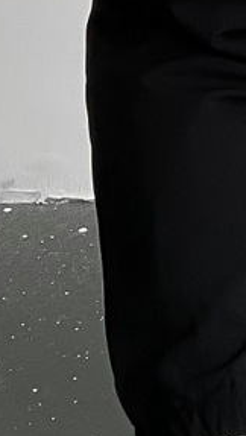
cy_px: -506
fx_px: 2036
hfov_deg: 6.7
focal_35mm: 176
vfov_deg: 10.9
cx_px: 503
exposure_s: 1/120
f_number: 1.8
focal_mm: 3
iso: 64
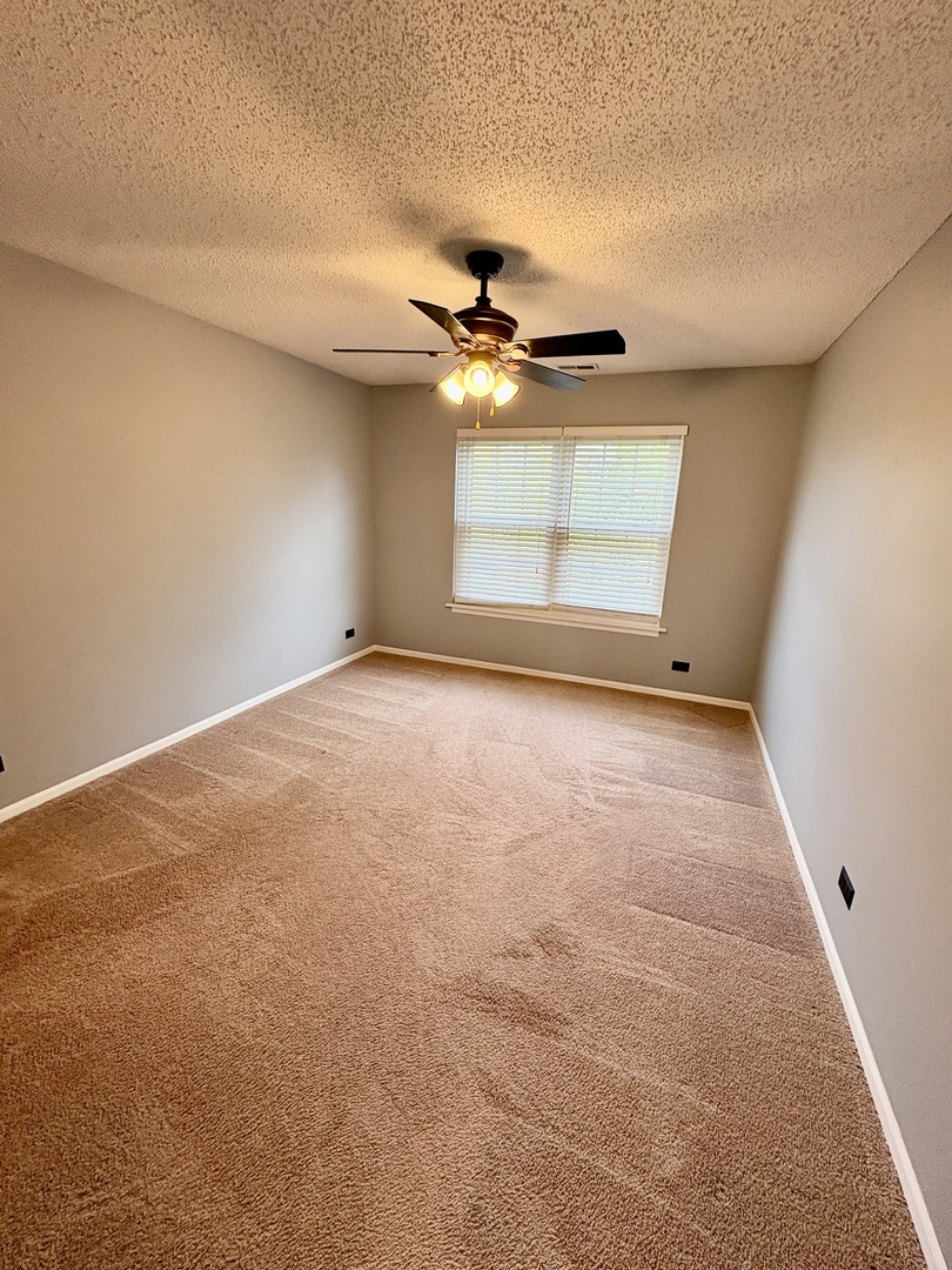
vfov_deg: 102.1
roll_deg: -1.9
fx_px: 513
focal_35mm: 14
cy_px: 635
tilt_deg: -14.8
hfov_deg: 85.7
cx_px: 476
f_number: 2.2
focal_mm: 2.22
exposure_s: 1/60
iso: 125
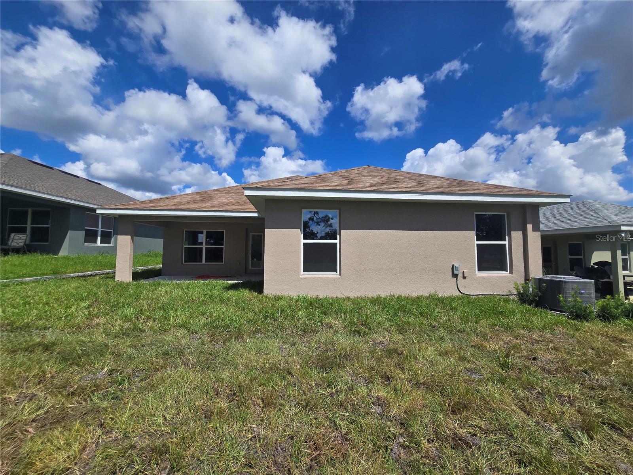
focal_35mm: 13
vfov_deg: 89.9
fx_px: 238
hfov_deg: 106.2
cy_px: 238
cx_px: 316
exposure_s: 1/3521
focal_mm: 2.2
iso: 50
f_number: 2.2
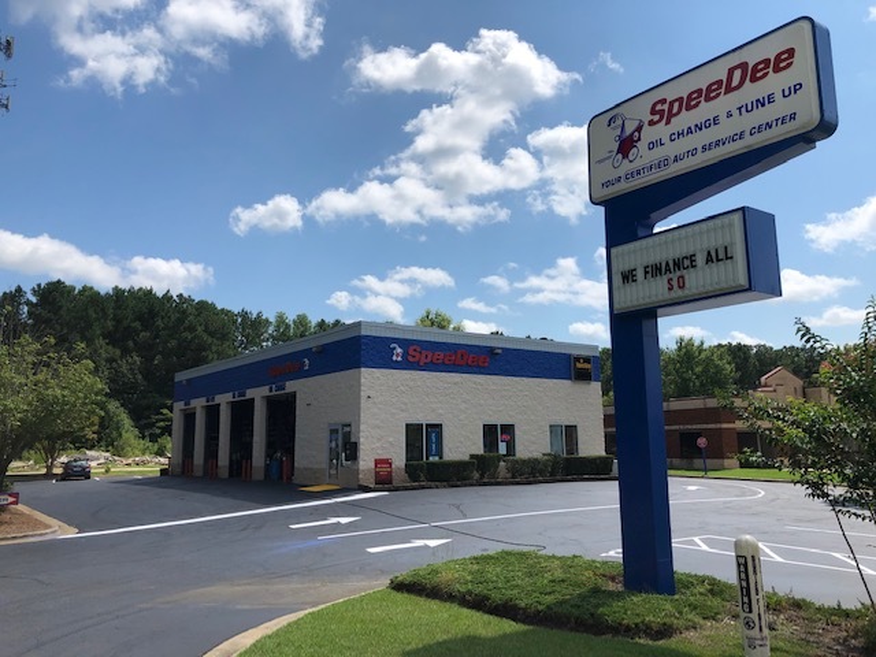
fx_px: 709
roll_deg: +1.1
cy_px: 328
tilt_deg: +9.1
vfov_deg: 49.7
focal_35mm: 28
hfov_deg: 63.4
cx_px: 438
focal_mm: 3.99
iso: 25
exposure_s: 1/4049
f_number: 1.8
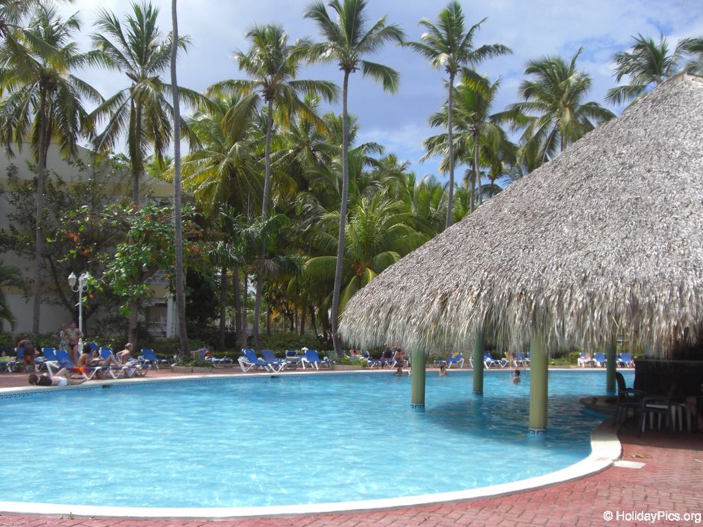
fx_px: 772
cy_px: 264
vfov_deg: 37.7
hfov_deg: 49.0
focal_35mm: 38
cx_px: 352
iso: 64
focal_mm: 6.2
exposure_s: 1/800
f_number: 2.7
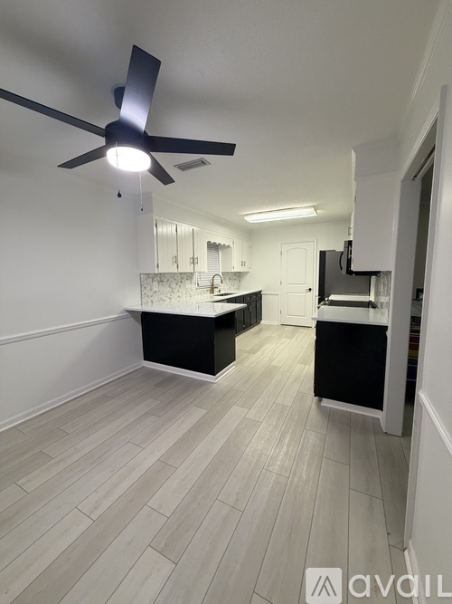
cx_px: 226
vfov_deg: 102.1
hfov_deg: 85.7
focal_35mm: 14
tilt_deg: -7.0
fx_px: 244
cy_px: 302
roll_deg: +0.9
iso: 250
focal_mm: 2.22
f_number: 2.2
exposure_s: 1/60
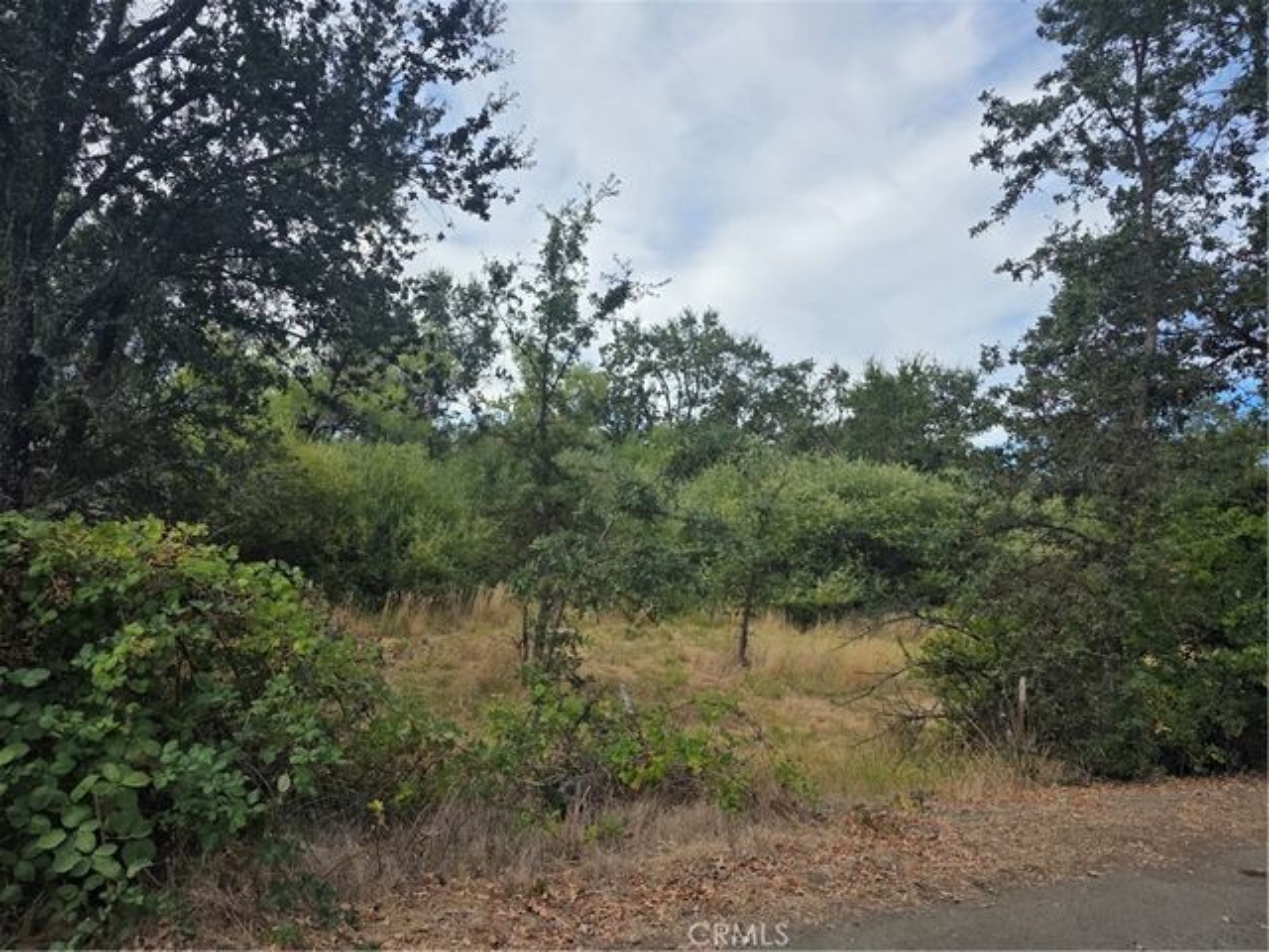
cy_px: 476
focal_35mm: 23
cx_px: 634
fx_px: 843
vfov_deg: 58.9
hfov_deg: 73.9
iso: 80
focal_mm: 6.3
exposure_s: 1/4333
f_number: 1.7
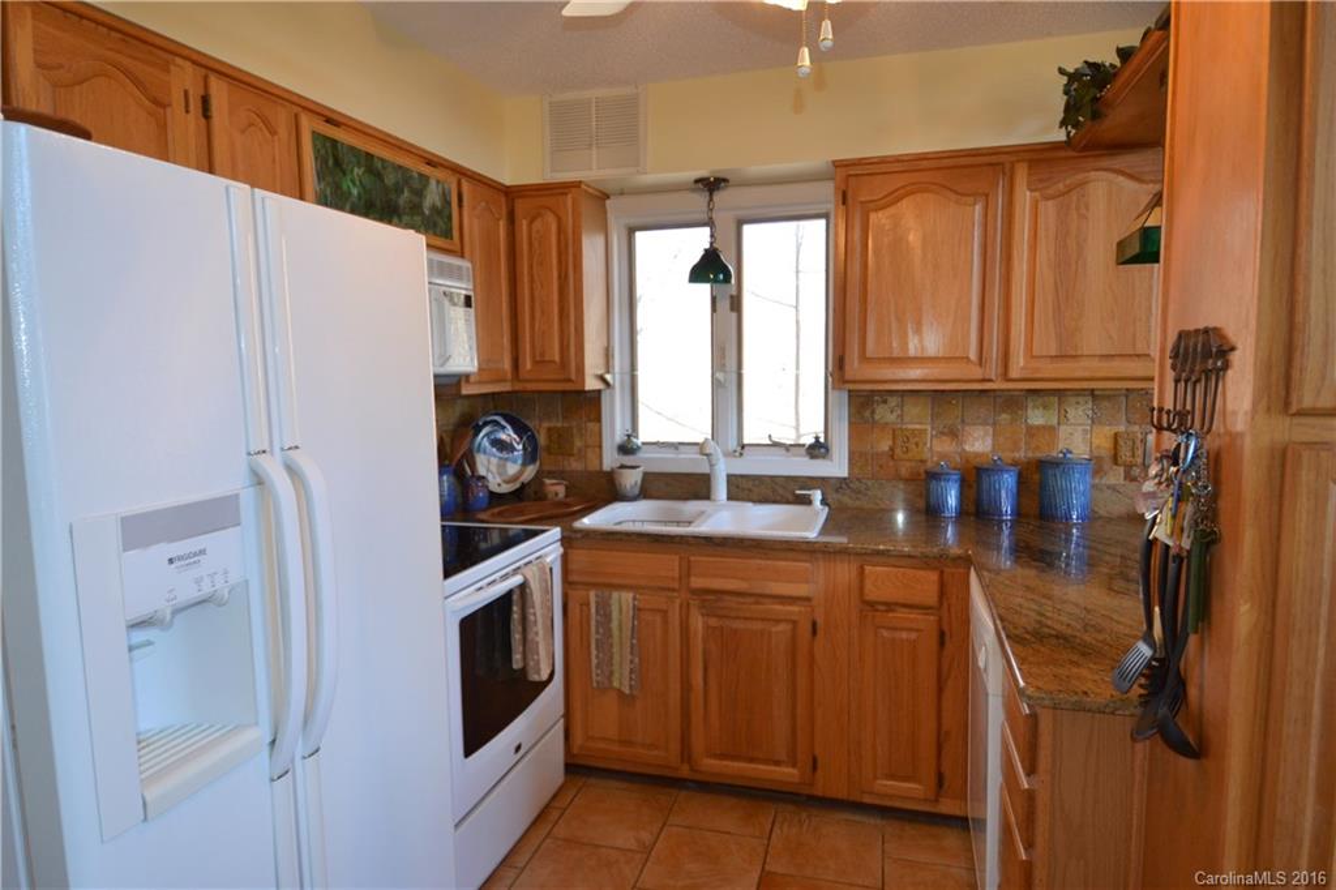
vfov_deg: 59.5
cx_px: 668
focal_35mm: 21
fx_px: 779
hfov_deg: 81.2
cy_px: 445
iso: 400
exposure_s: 1/80
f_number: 4
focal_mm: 14
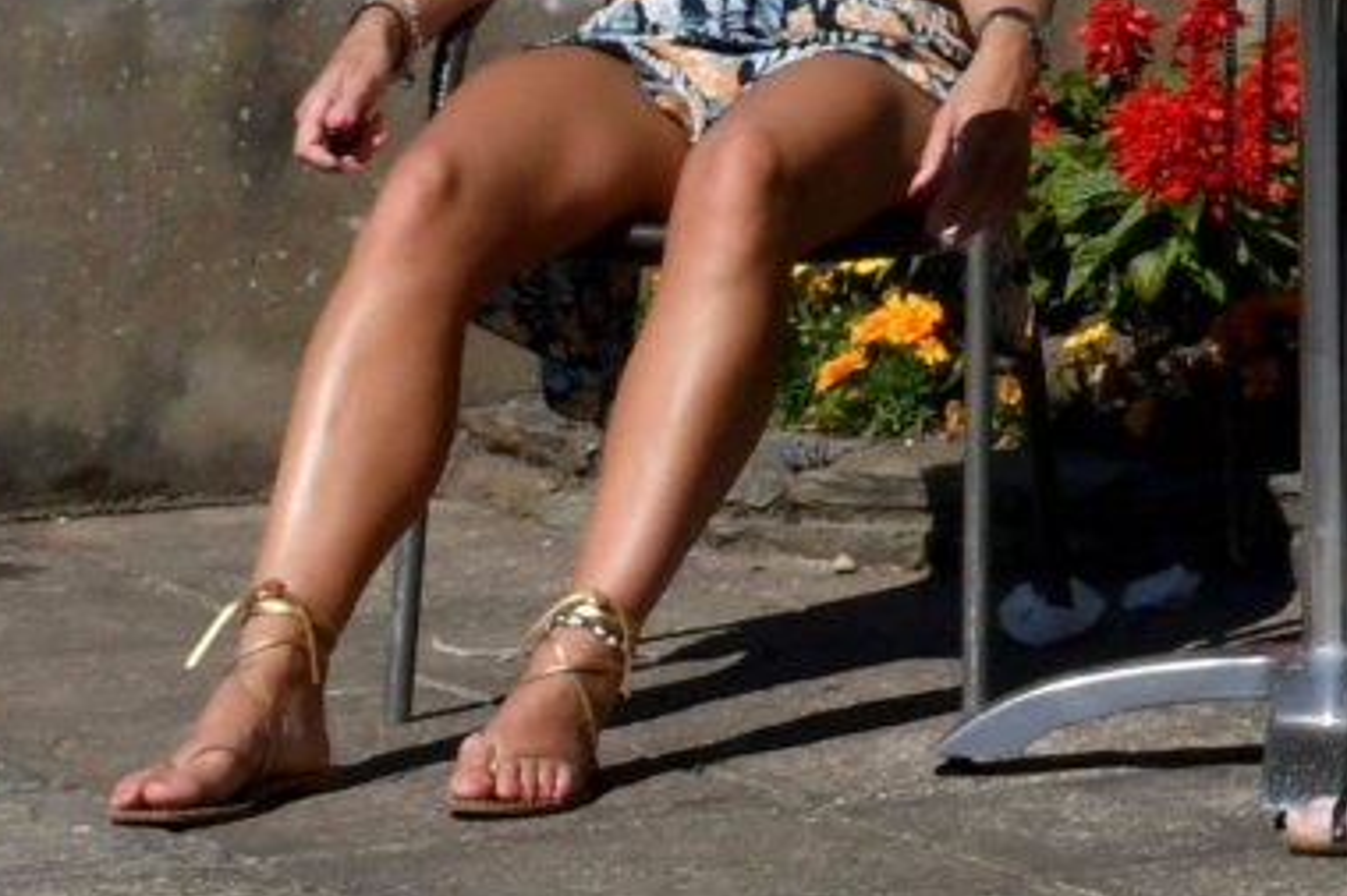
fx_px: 7255
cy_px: -753
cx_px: 2900
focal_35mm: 194
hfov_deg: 9.7
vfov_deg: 6.9
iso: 500
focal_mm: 24
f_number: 14
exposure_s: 1/800
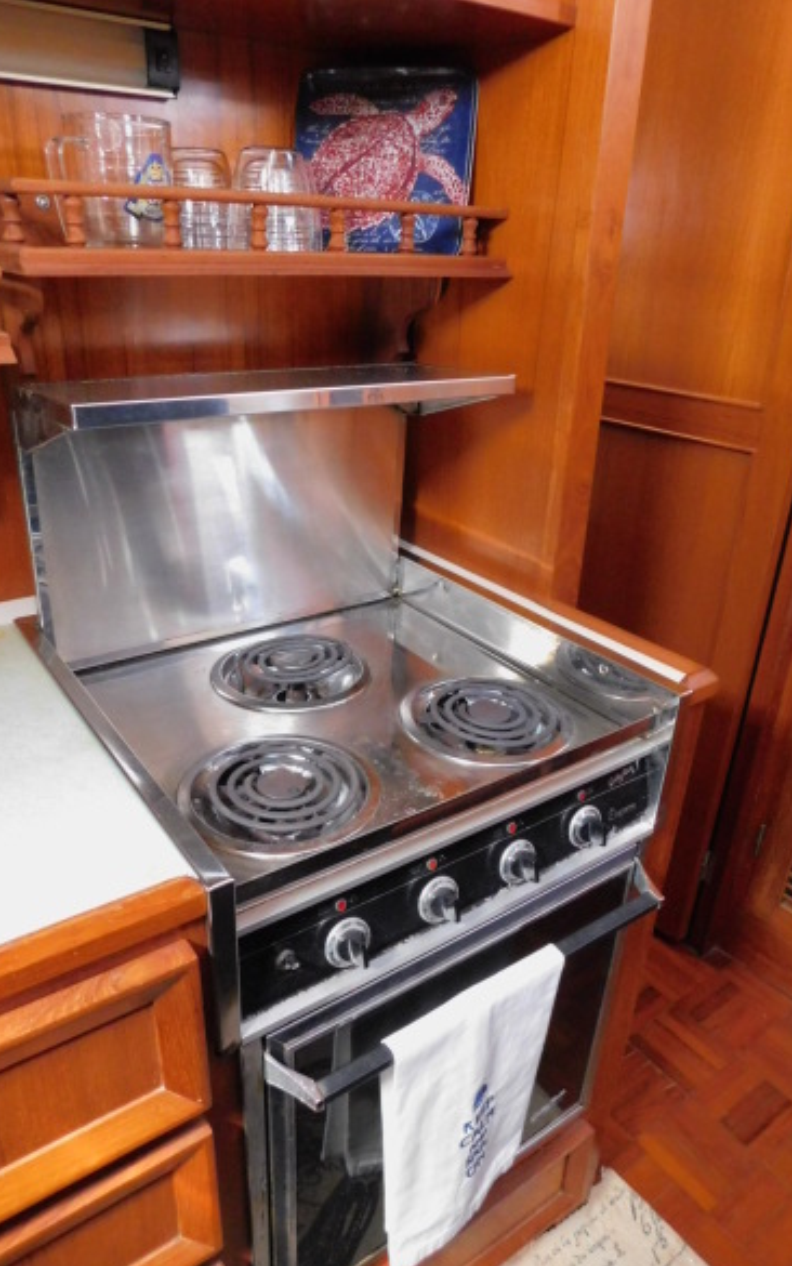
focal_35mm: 25
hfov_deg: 49.3
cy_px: 647
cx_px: 387
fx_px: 863
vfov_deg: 72.5
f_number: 3
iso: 800
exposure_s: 1/8
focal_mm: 4
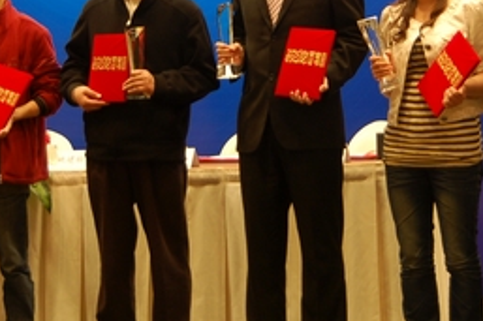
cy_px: 56
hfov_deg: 18.3
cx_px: 226
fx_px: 1502
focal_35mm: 112
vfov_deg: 12.2
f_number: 2.8
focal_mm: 32
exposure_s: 1/25
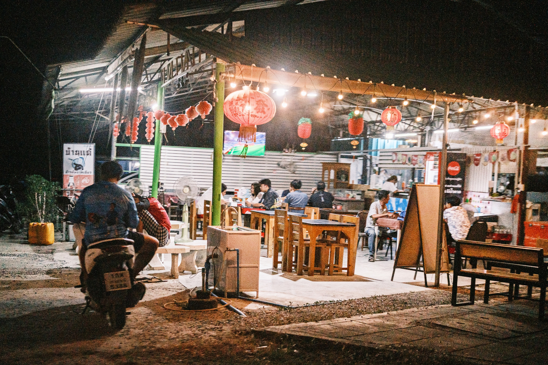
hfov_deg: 47.4
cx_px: 274
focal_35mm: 41
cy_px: 182
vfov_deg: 32.6
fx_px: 624
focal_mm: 27
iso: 800
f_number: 2.8
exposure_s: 1/250
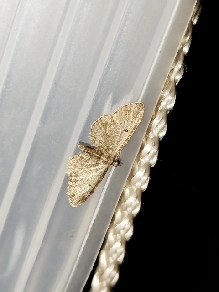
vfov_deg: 24.7
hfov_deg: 18.7
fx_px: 666
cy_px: 146
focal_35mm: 79
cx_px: 110
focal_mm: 5.31
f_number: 1.7
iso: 100
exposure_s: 1/50
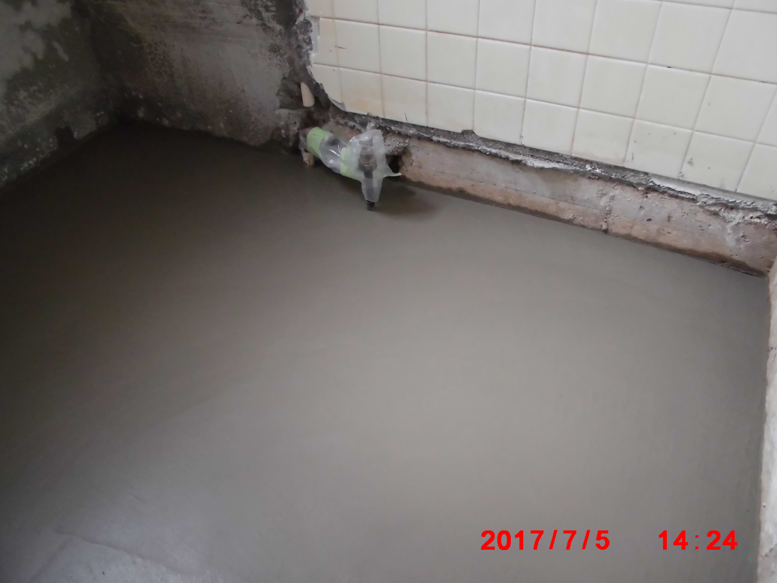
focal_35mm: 27
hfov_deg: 65.3
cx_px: 396
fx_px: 606
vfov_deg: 51.3
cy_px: 300
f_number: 3.5
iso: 400
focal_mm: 4.6
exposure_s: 1/60
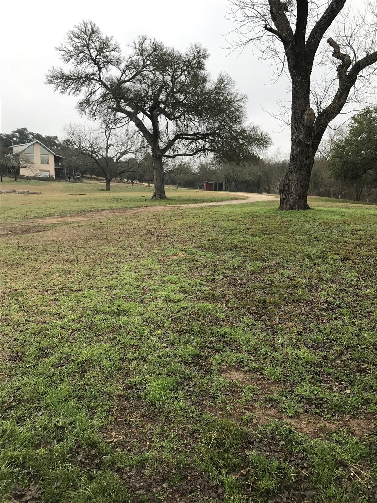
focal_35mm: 28
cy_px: 252
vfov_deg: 63.4
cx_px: 188
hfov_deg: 49.7
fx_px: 407
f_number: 1.8
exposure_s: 1/302
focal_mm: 3.99
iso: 20
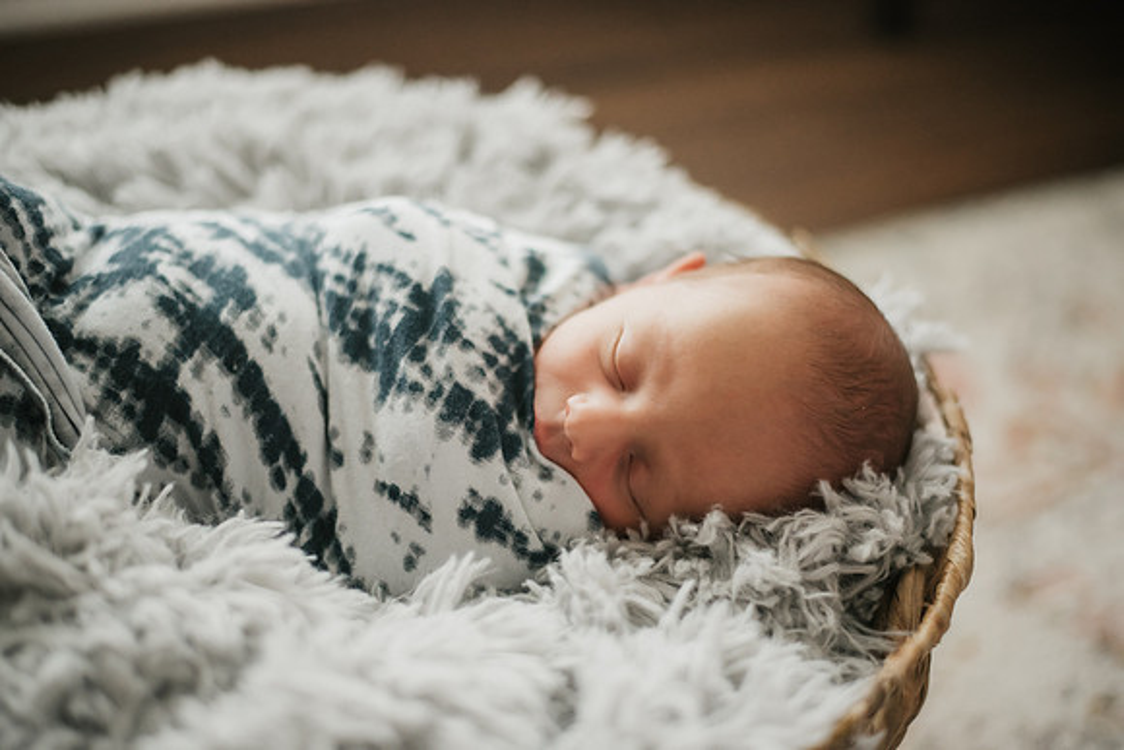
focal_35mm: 50
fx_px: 1561
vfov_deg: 27.0
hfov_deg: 39.6
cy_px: 375
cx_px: 562
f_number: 1.8
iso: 1000
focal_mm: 50
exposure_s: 1/640
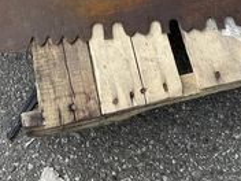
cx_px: 119
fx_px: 459
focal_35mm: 66
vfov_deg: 21.1
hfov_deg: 29.4
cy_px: -19
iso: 25
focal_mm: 3
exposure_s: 1/406
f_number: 1.8
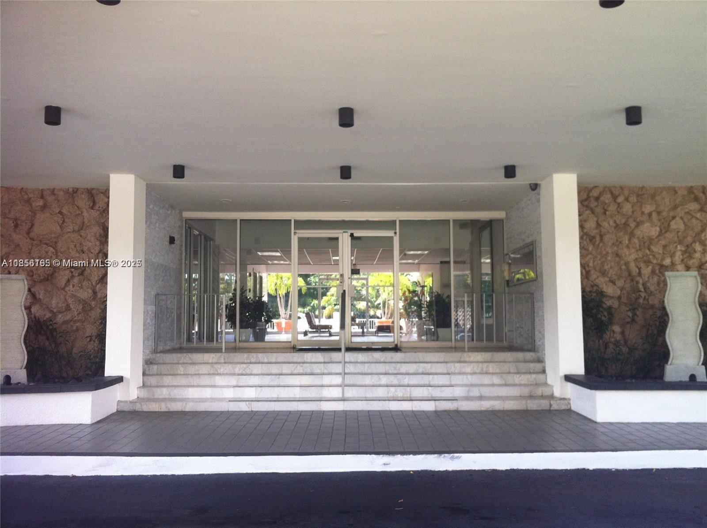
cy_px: 264
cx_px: 354
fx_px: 714
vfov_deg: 40.6
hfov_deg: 52.7
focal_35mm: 35
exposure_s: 1/136
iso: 80
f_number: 2.8
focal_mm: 3.85
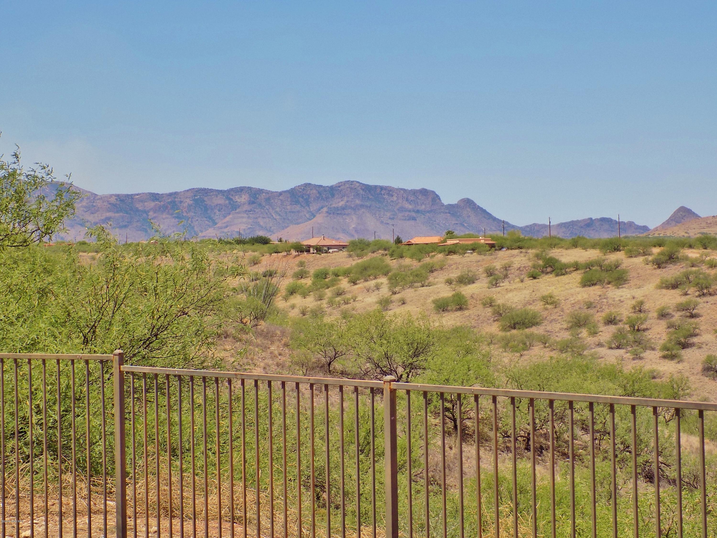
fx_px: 1616
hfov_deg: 25.0
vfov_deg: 18.9
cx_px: 358
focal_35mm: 78
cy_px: 269
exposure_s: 1/640
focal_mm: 13.9
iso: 80
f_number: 4.3
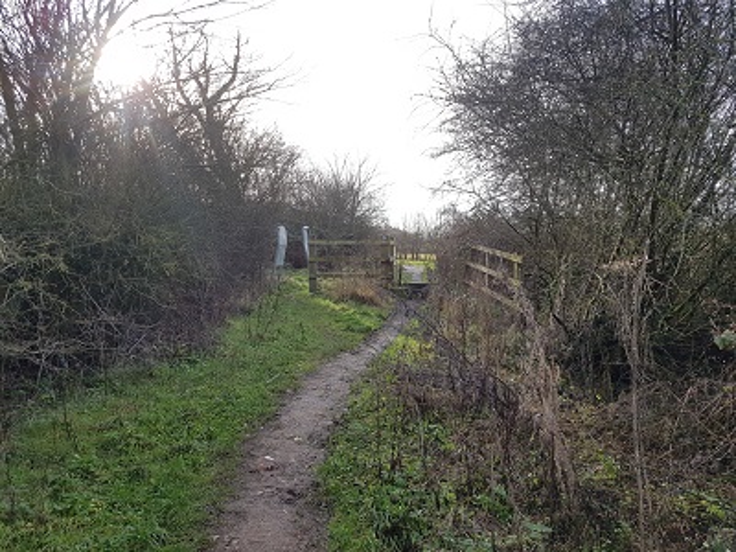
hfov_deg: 67.3
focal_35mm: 26
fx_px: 553
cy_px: 276
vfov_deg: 53.1
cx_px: 368
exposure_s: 1/842
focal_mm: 4.2
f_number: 1.7
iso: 50
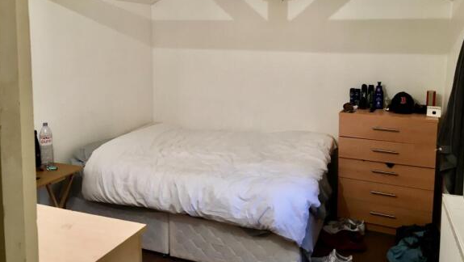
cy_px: 89
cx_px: 230
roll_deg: -0.6
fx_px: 394
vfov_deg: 36.4
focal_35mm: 32
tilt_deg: -5.4
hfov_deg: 61.0
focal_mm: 4.15
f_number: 2.2
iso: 80
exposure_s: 1/33
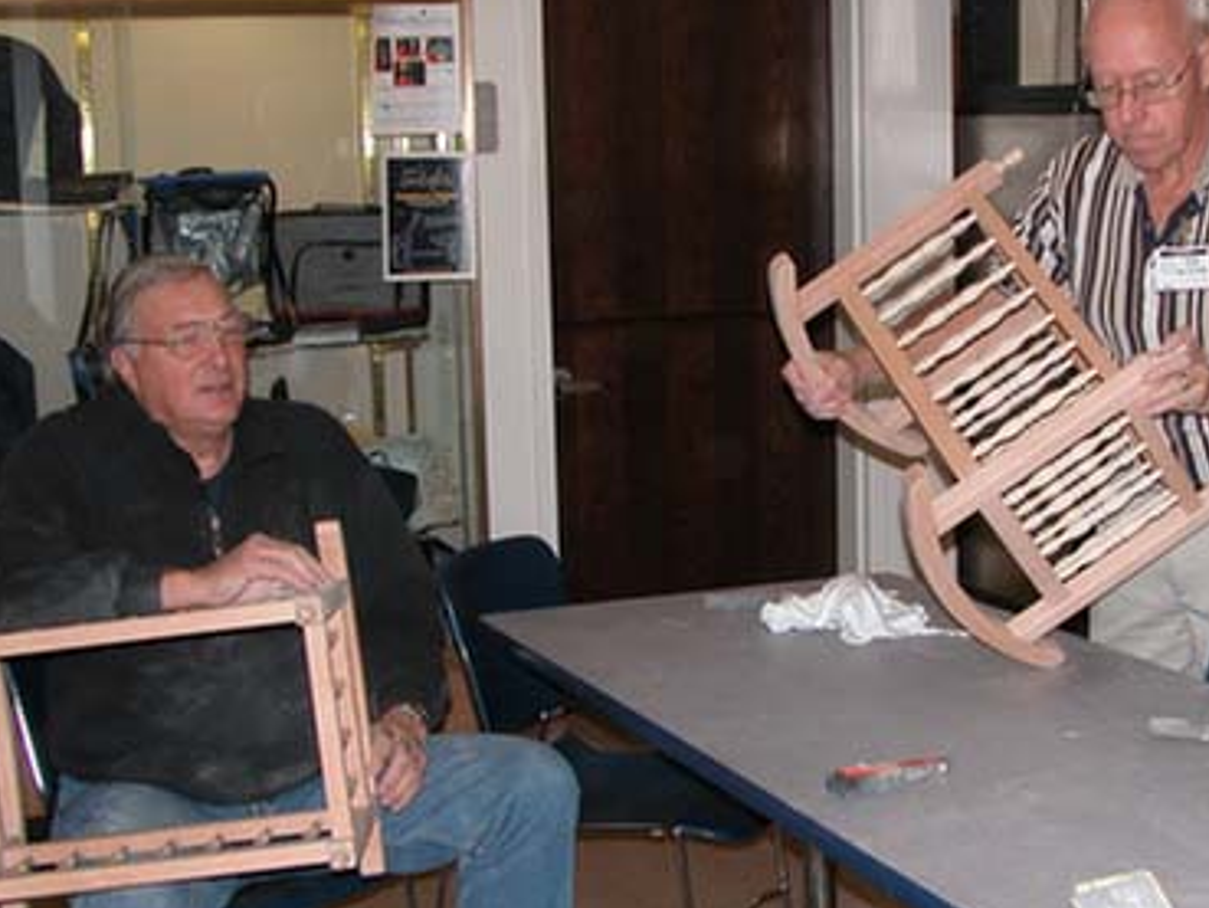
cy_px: 505
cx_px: 714
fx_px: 2061
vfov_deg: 24.8
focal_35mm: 59
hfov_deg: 32.6
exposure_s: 1/60
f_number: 2.8
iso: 100
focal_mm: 8.9
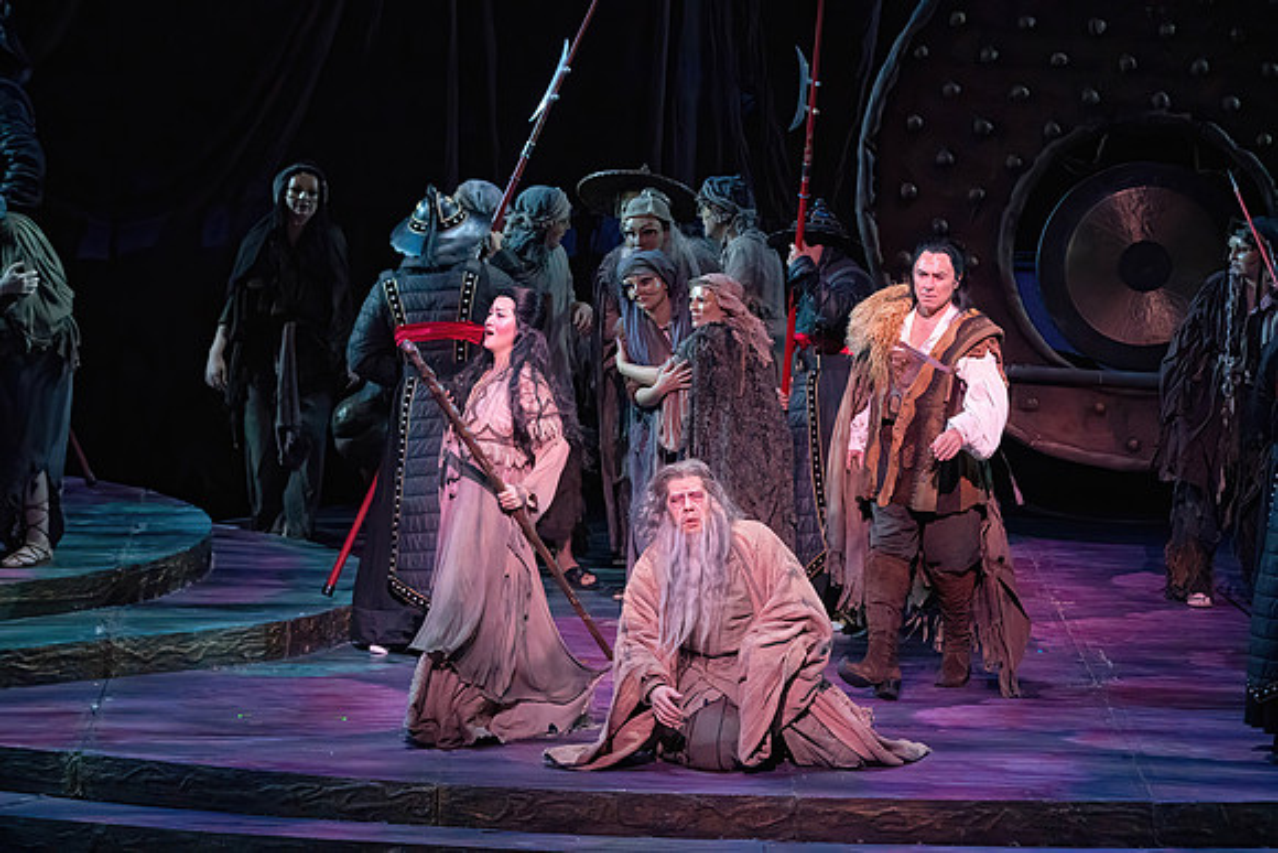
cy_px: 426
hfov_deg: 10.3
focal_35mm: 200
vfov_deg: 6.9
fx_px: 7101
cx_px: 639
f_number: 9
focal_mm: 200
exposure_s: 1/320
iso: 20000
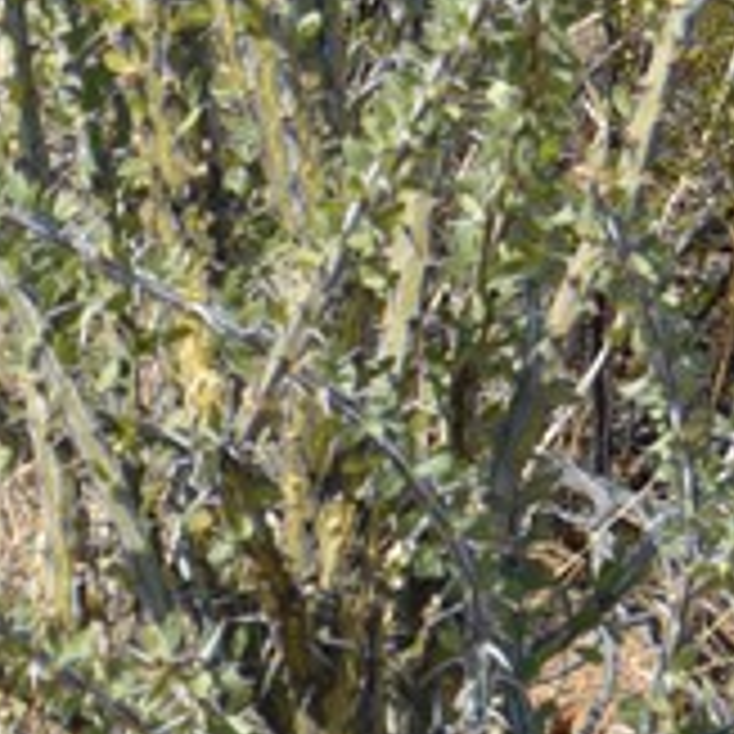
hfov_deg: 4.0
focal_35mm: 441
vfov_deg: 4.0
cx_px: 576
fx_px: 10579
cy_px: 491
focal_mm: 52
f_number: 6.3
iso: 400
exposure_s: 1/1600
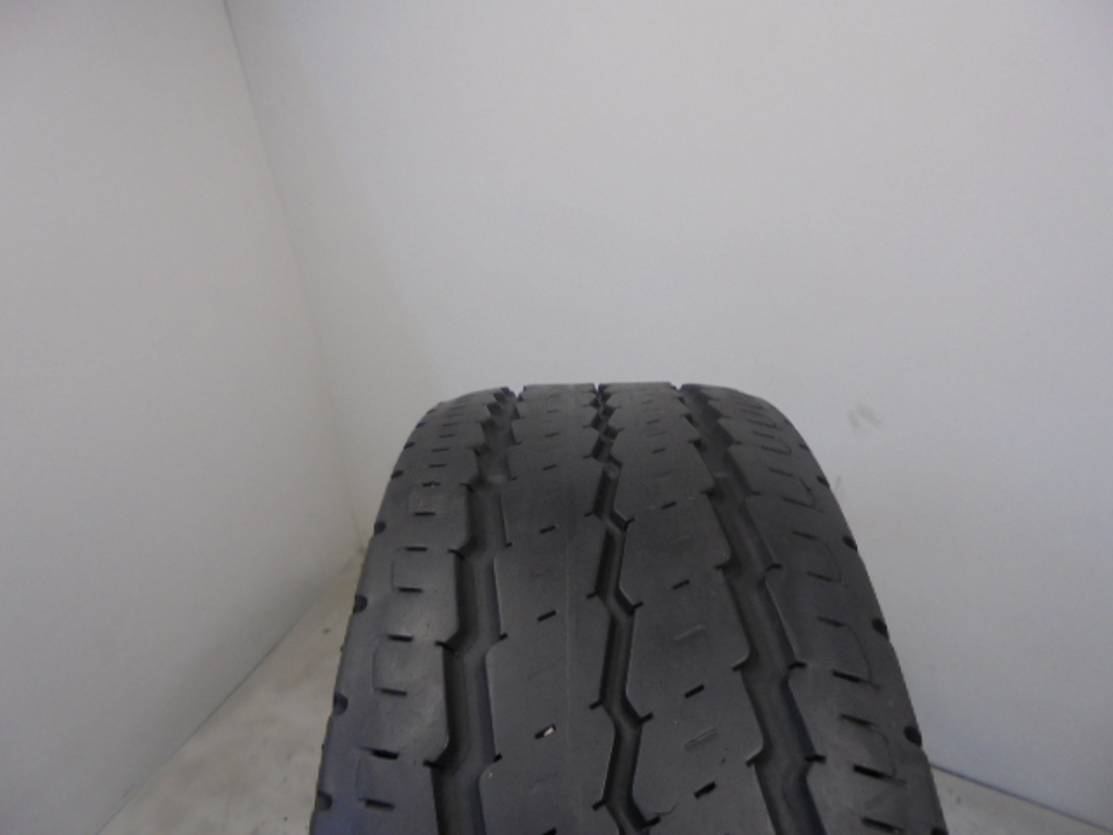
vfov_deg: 53.1
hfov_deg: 67.3
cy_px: 418
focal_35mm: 26
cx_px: 556
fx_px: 836
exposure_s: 1/30
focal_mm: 4.6
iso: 100
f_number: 3.5
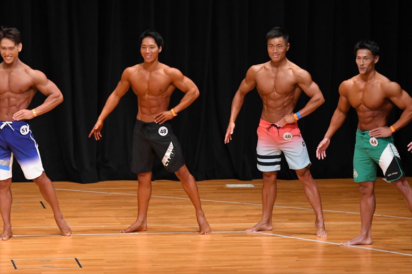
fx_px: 2917
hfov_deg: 8.1
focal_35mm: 255
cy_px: 137
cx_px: 206
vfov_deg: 5.4
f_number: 5.6
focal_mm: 170
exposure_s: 1/400
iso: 4000
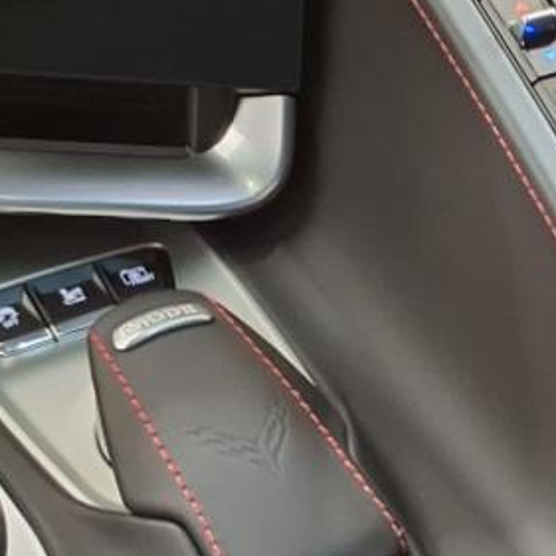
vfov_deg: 19.1
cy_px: 627
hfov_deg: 18.7
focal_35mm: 87
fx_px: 1581
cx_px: 693
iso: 500
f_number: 1.9
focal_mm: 3.58
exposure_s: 1/17
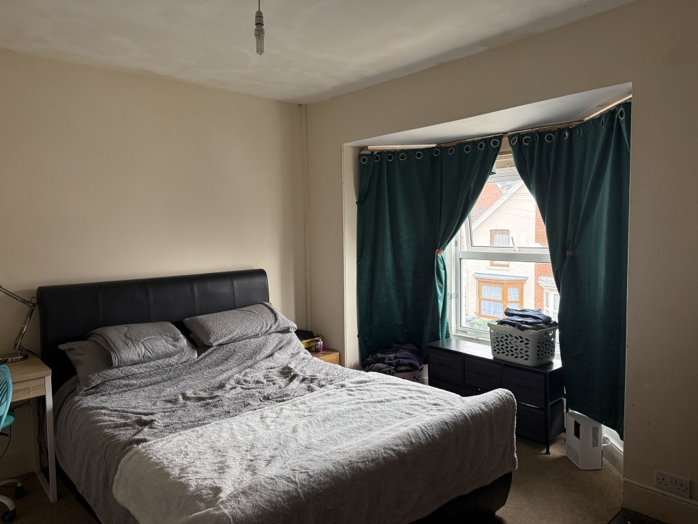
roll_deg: +0.5
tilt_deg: -4.4
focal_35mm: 24
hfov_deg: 71.6
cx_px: 349
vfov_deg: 56.8
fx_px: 484
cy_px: 262
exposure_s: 1/112
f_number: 1.78
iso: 200
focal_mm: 6.76
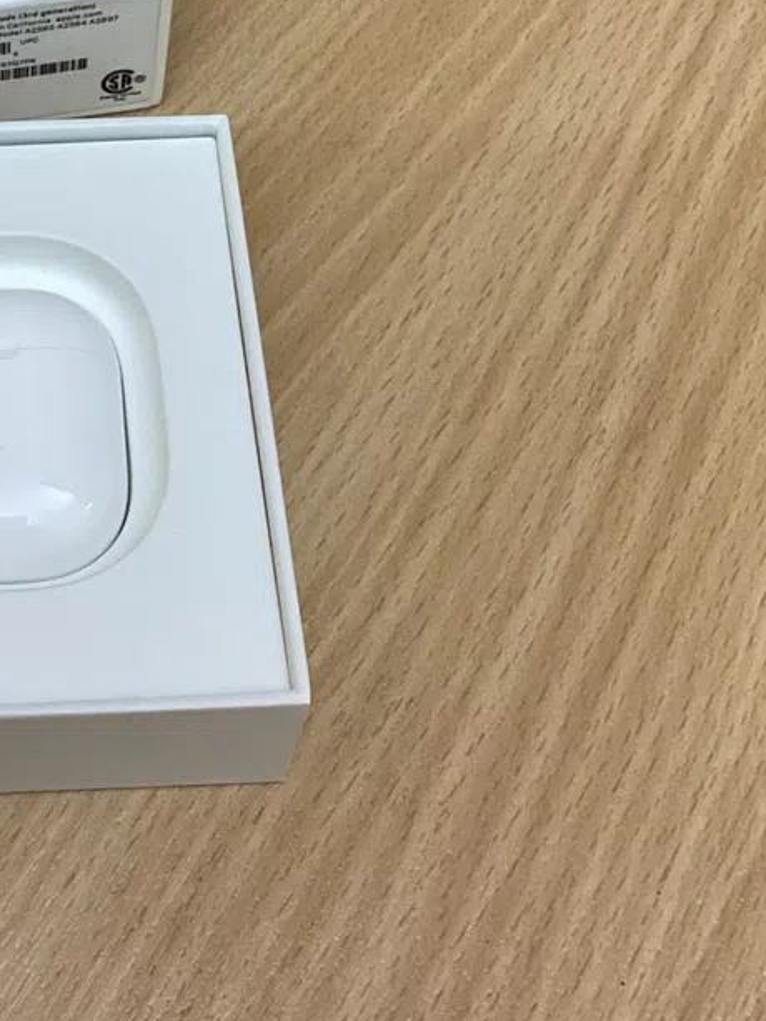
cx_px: -13
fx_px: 2035
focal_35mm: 69
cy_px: 167
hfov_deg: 20.6
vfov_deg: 27.5
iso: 160
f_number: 2.4
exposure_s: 1/60
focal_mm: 3.3
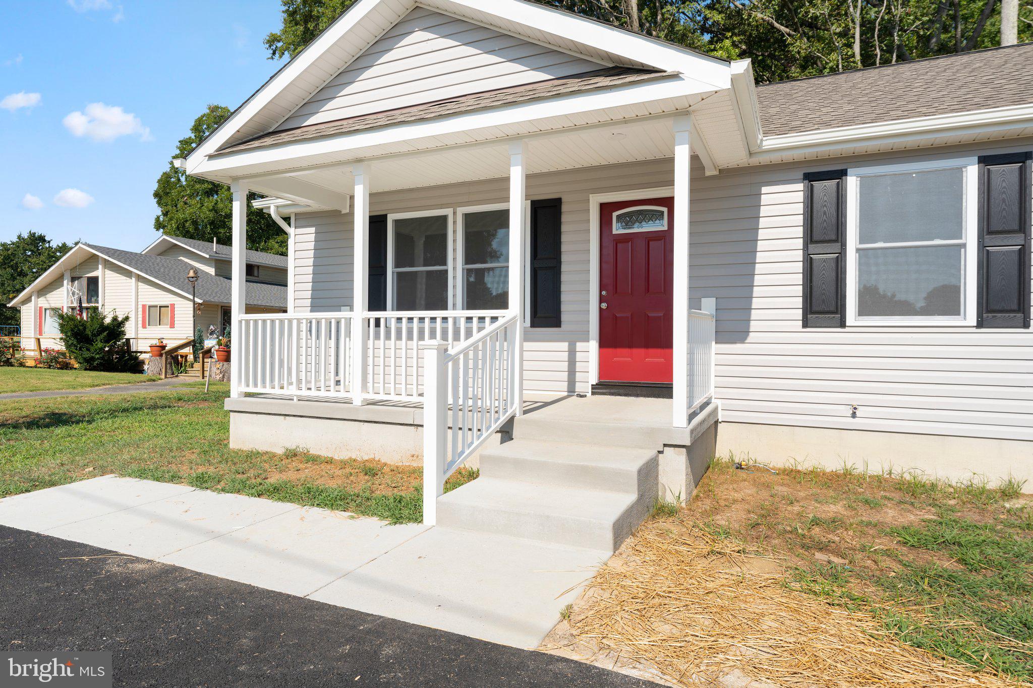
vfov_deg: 62.2
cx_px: 516
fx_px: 571
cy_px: 344
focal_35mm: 20
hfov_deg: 84.3
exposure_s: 1/500
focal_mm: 19.9
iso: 100
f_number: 7.1
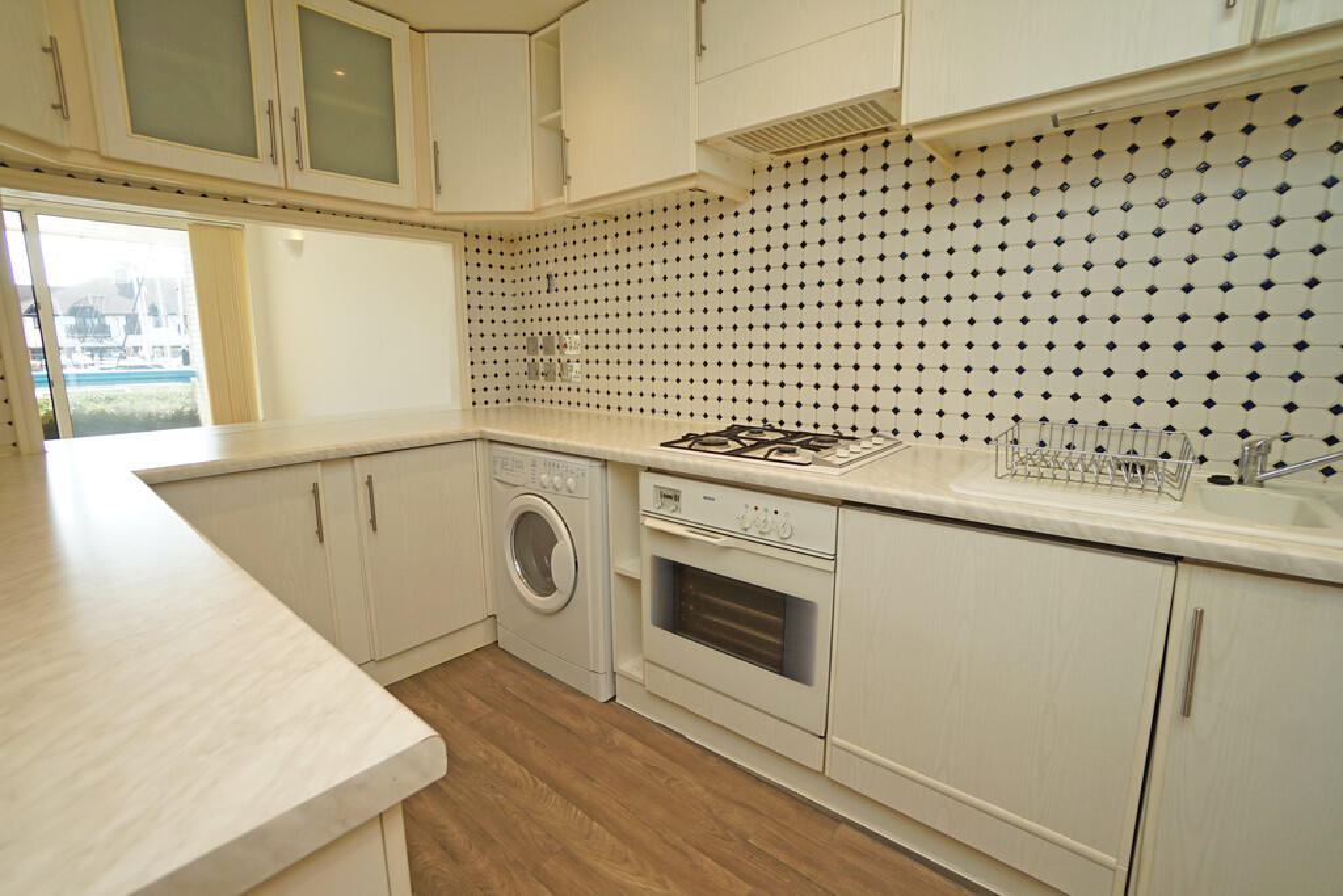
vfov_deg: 77.3
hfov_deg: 100.4
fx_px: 560
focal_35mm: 15
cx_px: 672
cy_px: 448
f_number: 4
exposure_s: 1/60
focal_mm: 10
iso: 100
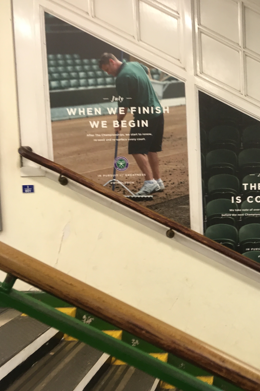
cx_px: 256
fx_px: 444
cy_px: 198
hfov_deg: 30.5
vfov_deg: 47.4
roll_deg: +1.6
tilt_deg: -2.8
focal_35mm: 41
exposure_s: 1/33
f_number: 2.2
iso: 100
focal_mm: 4.15
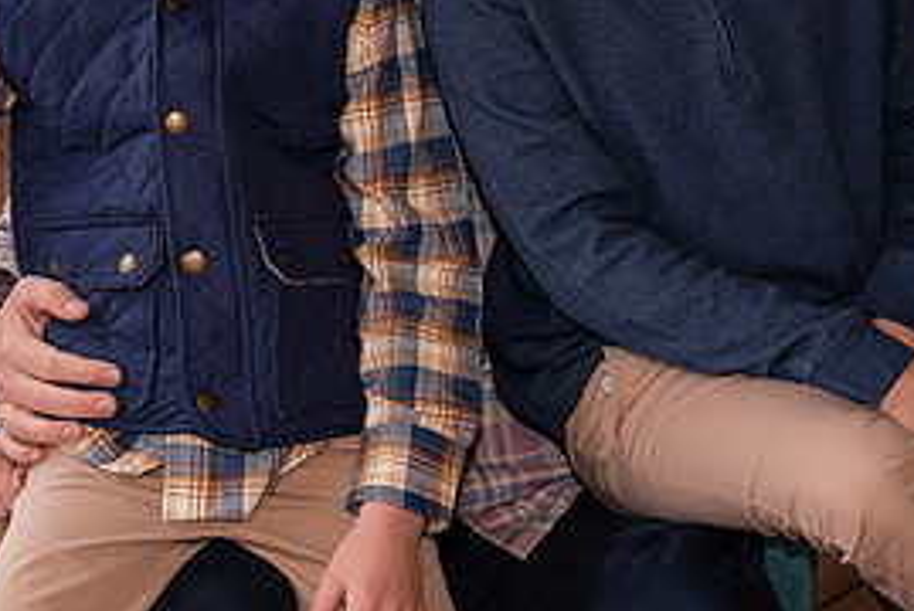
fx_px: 4651
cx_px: 367
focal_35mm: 183
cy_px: -2
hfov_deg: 11.2
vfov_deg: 7.5
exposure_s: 1/250
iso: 320
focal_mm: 85
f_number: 5.6
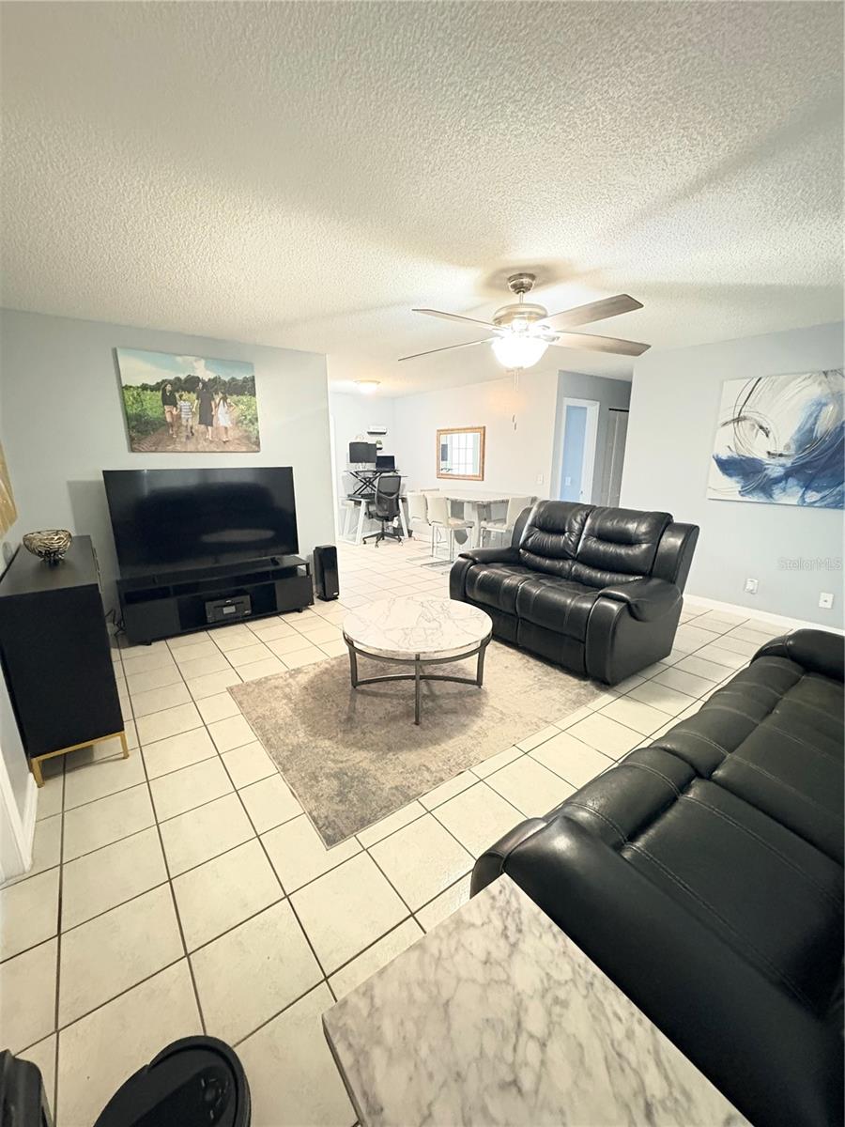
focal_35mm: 14
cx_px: 422
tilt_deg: -13.2
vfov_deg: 102.1
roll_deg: +0.6
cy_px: 564
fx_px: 456
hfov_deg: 85.7
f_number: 2.2
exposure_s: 1/30
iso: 2000
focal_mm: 2.22
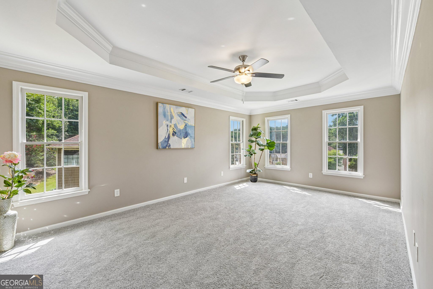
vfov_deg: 81.2
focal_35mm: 14
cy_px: 144
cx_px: 216
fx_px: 168
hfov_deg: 104.3
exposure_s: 1/100
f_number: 8
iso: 400
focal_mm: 14
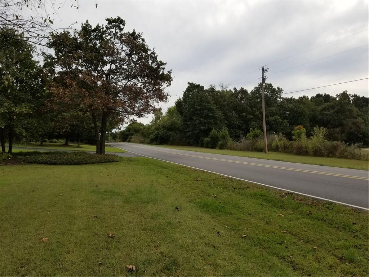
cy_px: 138
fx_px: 277
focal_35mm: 26
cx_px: 184
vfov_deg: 53.1
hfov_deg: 67.3
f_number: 1.7
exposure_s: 1/2424
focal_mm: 4.25
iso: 50
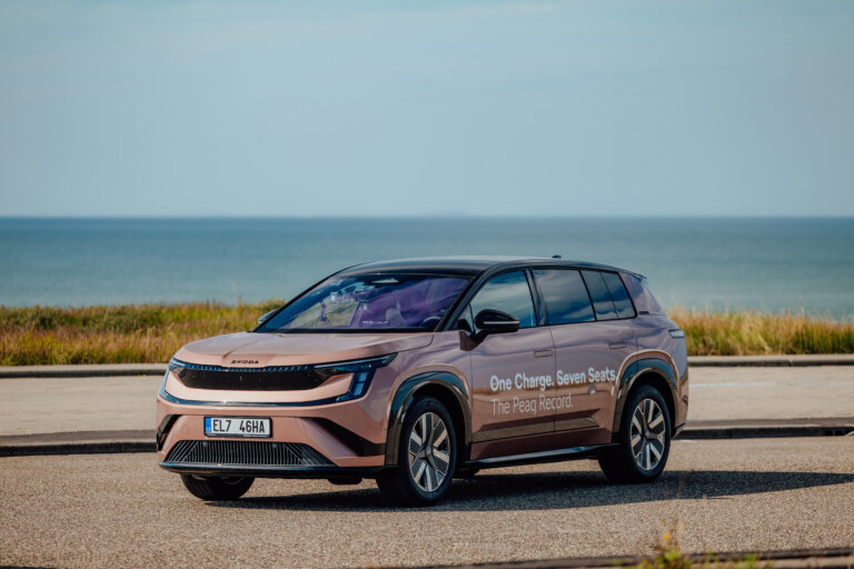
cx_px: 427
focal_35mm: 129
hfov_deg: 15.9
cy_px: 284
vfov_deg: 10.6
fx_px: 3060
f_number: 2.8
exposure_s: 1/1000
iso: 50
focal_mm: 129
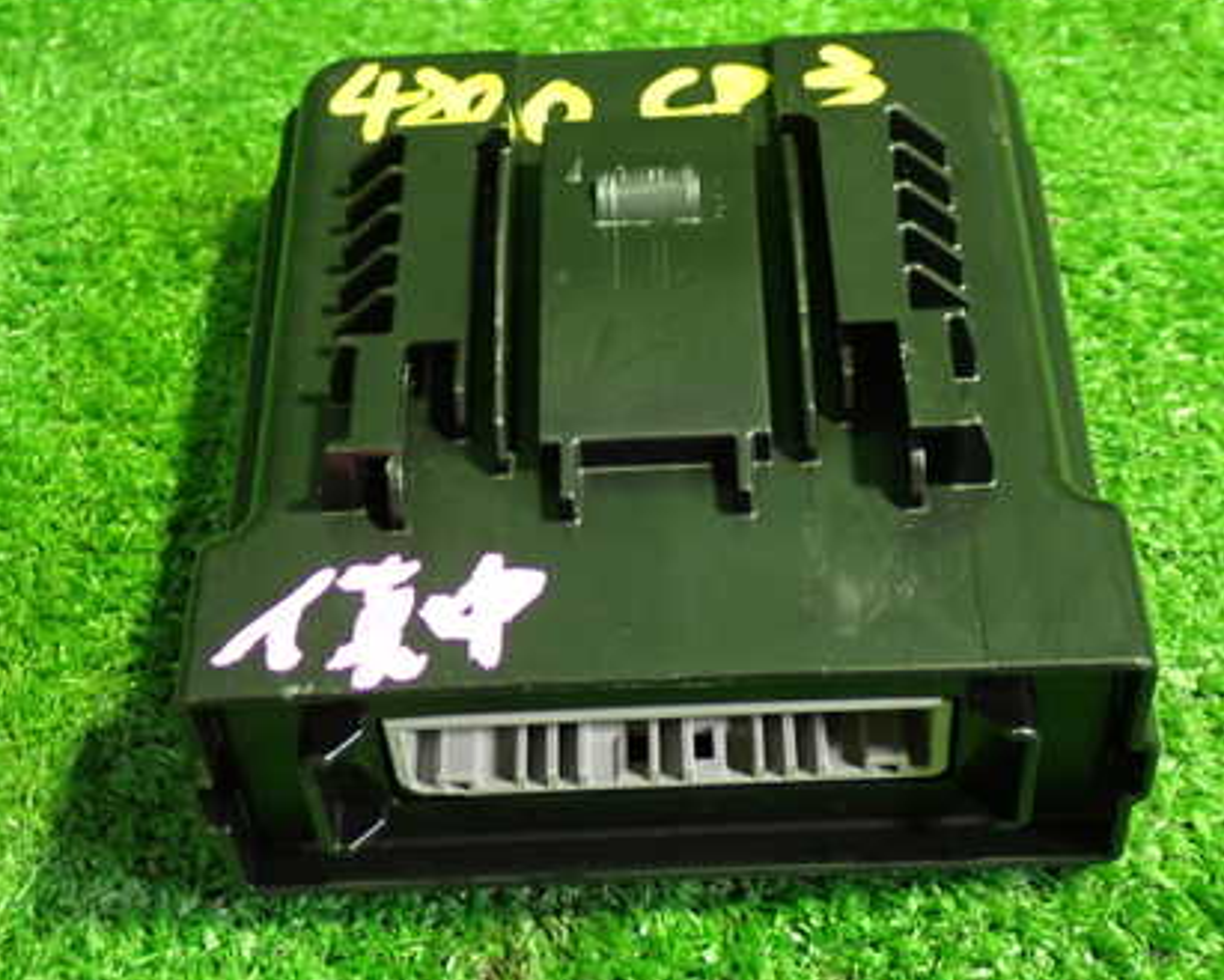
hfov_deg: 28.3
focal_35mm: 67
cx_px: 643
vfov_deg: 22.8
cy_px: 387
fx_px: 2428
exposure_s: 1/25
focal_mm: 8.4
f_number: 3.1
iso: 800
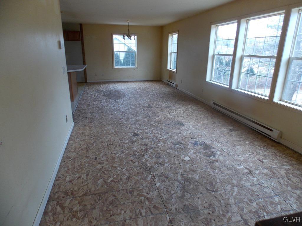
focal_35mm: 23
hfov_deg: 73.9
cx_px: 151
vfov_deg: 58.9
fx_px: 201
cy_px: 113
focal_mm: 4
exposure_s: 1/30
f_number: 3.1
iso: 80
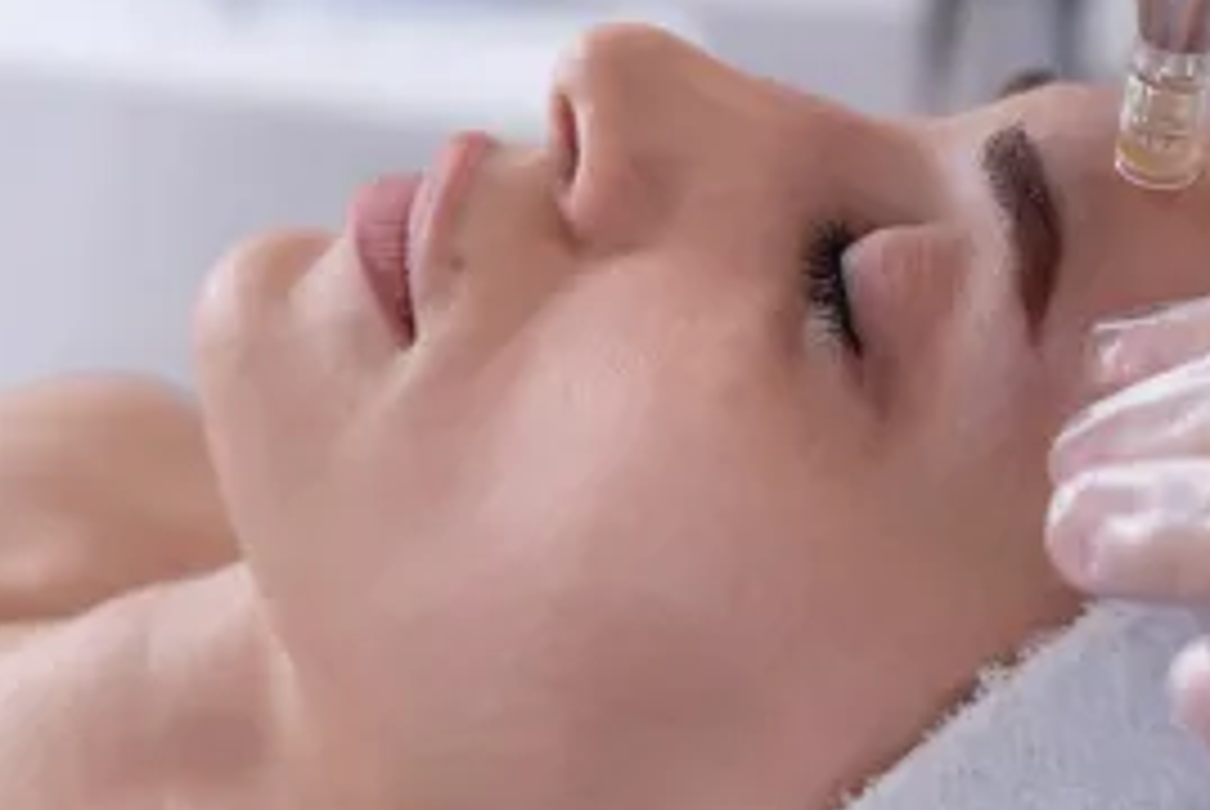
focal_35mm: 116
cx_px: 990
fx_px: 3903
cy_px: 223
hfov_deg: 17.5
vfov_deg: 11.8
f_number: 3.5
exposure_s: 1/125
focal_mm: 52
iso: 100
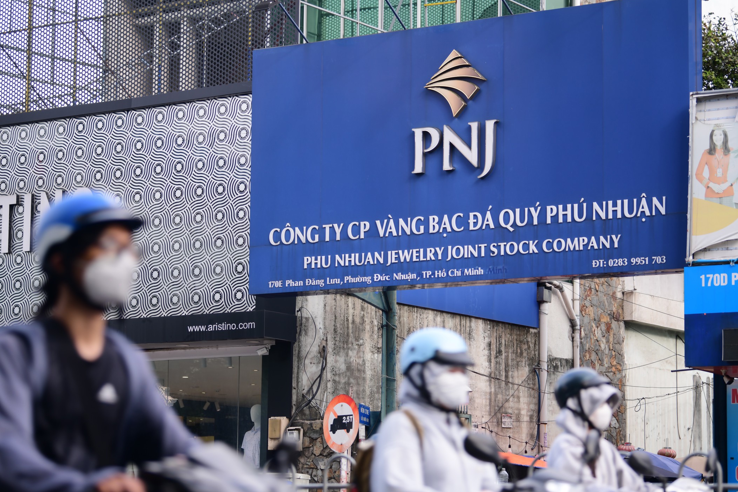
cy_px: 275
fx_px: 2050
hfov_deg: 20.4
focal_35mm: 100
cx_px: 387
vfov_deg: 13.7
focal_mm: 82
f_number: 2.8
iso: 200
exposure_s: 1/500
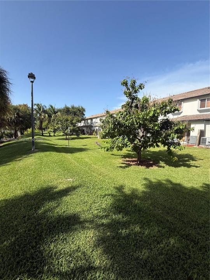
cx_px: 105
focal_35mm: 14
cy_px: 140
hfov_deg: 85.7
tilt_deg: -3.6
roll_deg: -0.9
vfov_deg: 102.1
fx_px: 113
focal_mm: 2.22
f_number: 2.2
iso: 50
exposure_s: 1/1464
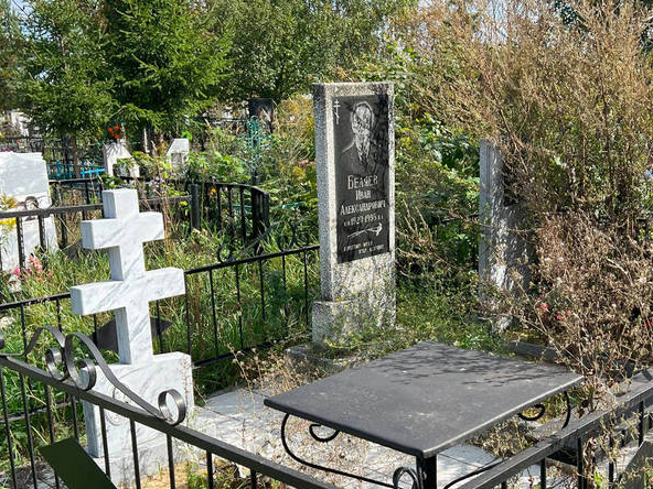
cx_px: 333
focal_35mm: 45
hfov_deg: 42.1
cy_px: 324
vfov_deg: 31.9
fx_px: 849
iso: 50
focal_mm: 5.7
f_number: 1.5
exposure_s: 1/1934
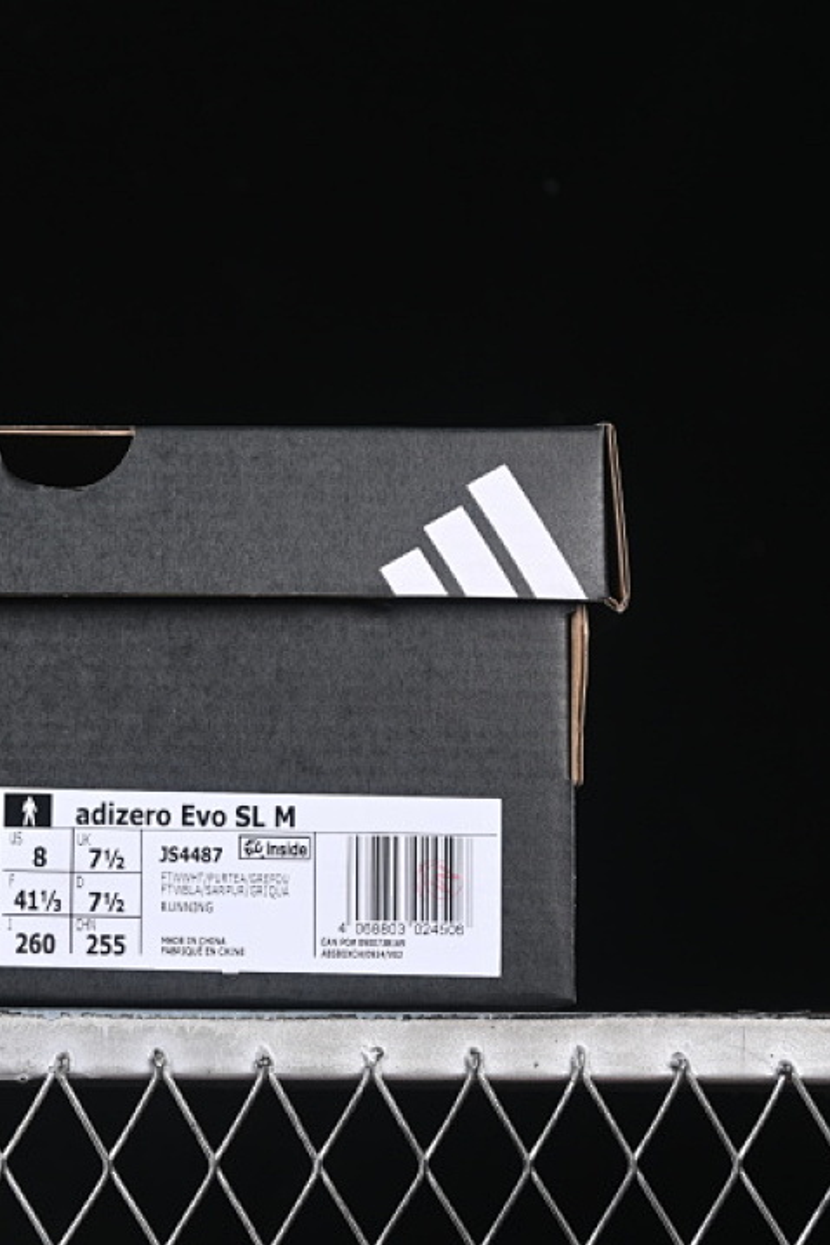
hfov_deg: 12.0
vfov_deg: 18.1
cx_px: 35
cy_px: 622
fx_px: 3908
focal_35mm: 113
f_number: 6.3
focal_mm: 50
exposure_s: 1/80
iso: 160
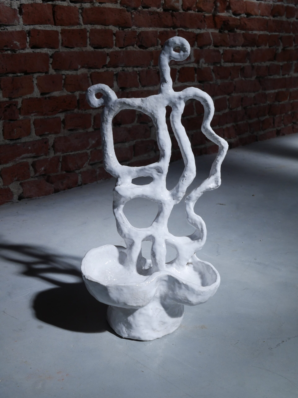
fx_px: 574
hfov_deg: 29.1
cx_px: 149
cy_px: 199
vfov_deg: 38.2
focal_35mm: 50
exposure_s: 1/1600
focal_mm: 25
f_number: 6.3
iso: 400
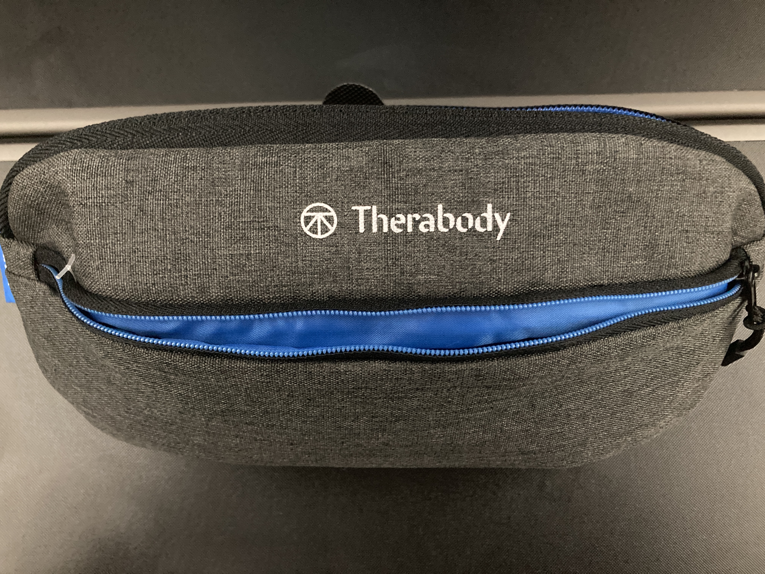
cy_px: 287
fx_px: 619
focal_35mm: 28
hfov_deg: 63.4
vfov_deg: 49.7
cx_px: 382
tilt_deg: -83.2
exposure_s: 1/21
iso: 640
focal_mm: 3.99
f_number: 1.8
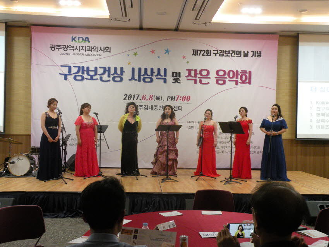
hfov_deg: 44.8
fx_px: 399
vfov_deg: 34.4
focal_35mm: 42
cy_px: 124
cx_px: 164
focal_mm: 7.4
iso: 384
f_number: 3.2
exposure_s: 1/60
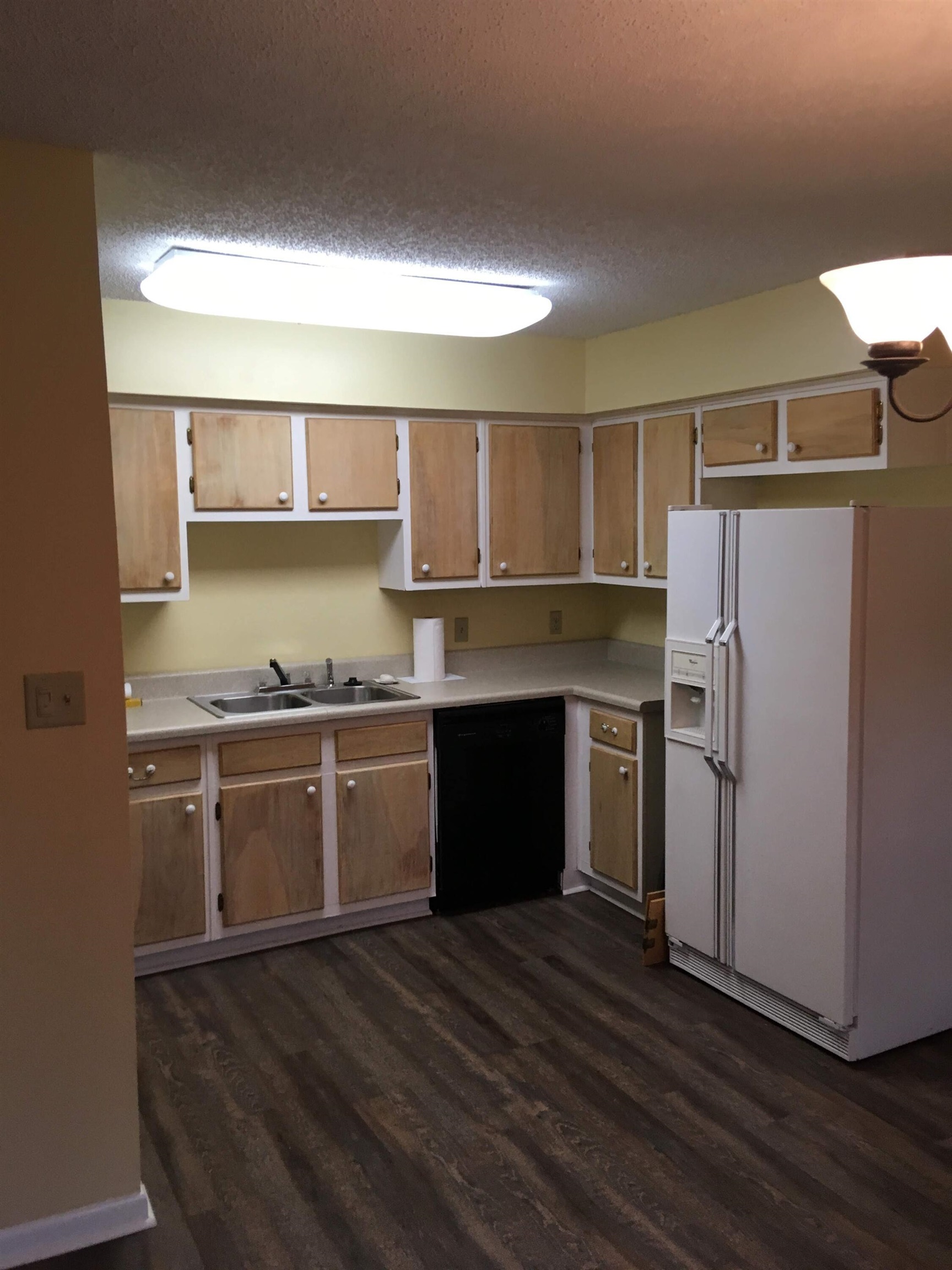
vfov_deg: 61.7
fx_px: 1063
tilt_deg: -10.2
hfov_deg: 48.2
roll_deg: -1.9
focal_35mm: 29
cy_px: 635
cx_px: 476
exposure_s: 1/30
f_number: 2.2
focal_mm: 4.15
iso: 40
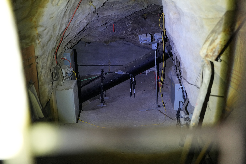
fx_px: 239
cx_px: 123
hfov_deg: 54.4
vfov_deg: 37.9
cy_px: 82
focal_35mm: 35
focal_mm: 35
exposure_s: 1/40
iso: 2500
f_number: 2.8
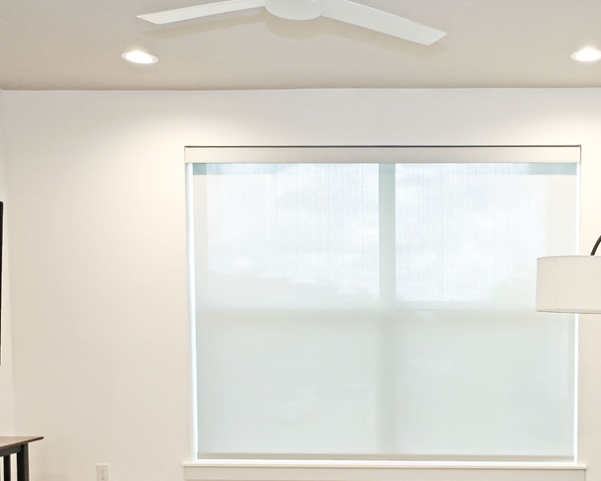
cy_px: 371
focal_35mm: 45
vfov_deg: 32.7
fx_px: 801
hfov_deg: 39.5
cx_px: 483
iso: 180
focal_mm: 12
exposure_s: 1/20
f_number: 3.5
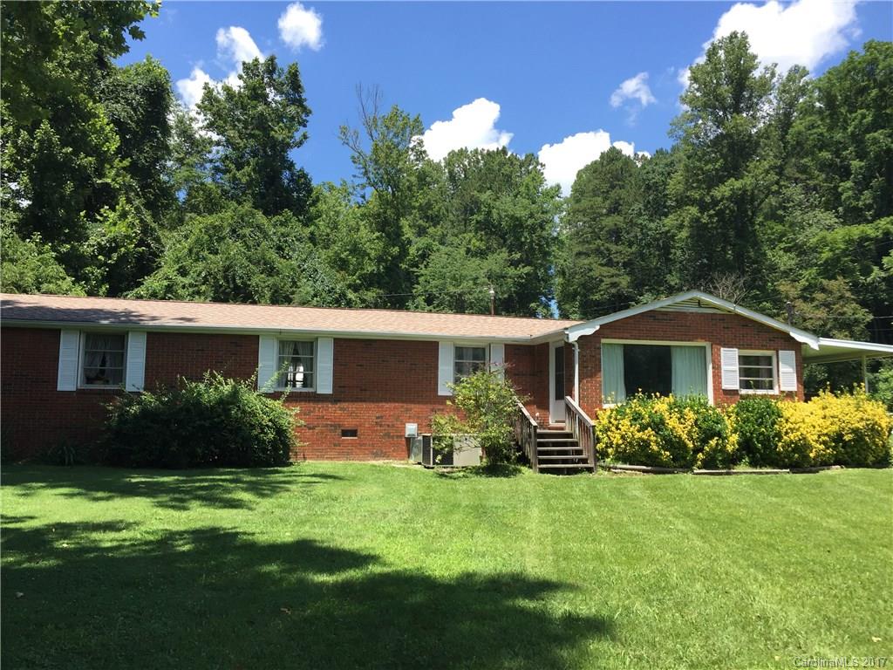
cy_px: 335
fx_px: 748
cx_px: 446
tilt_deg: +8.0
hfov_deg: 61.7
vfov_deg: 48.2
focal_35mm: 29
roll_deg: -1.7
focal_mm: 4.15
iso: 32
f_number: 2.2
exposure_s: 1/1041
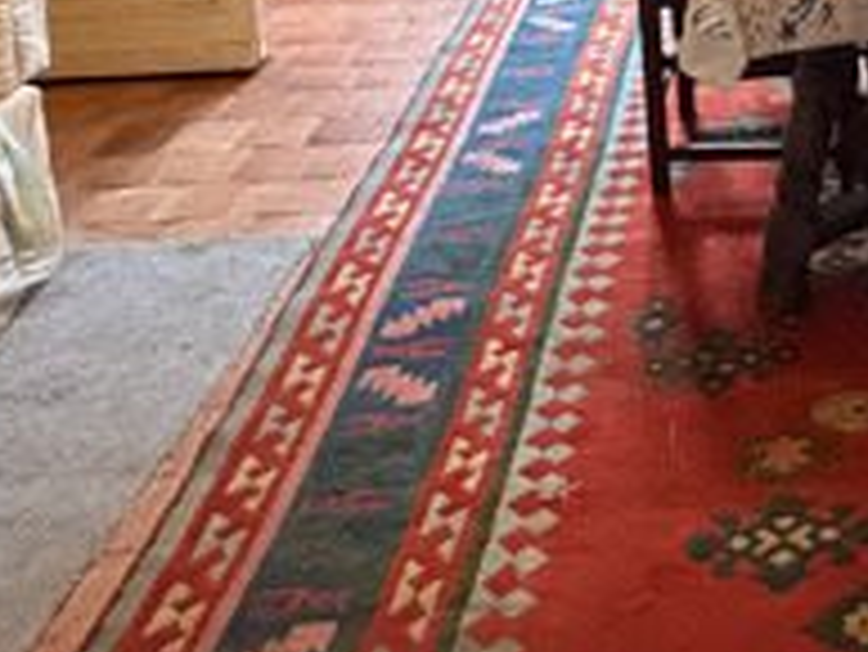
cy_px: -301
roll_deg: +1.5
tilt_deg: -9.5
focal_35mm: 58
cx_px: 949
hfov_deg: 29.9
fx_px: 1455
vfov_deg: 21.5
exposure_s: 1/50
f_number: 2.2
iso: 800
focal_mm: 2.22
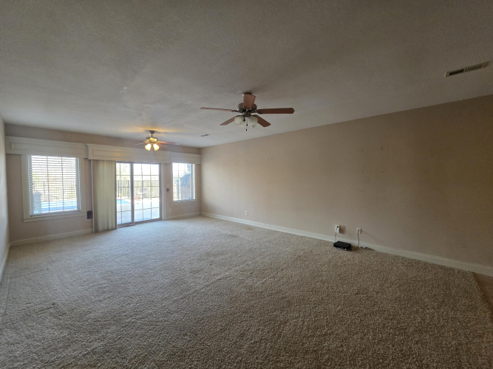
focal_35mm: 13
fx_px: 185
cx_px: 246
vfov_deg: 89.9
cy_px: 184
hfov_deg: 106.2
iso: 400
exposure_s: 1/240
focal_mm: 2.2
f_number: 1.9
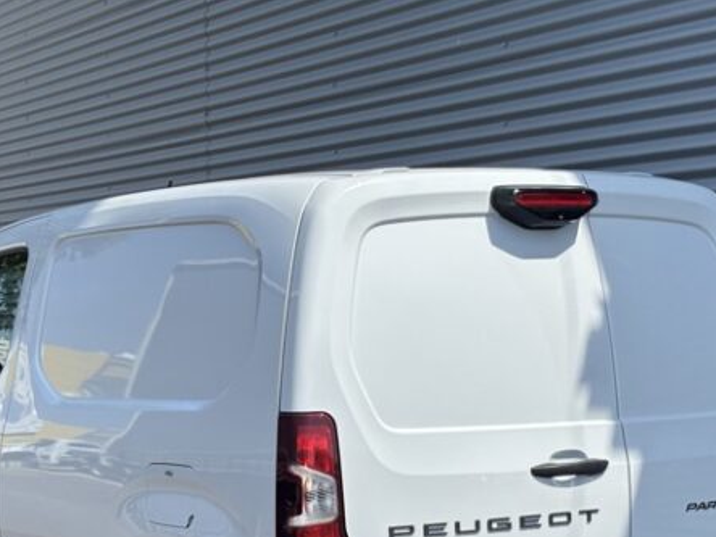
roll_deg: +0.6
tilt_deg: -5.3
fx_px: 1862
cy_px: 458
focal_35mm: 90
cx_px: 345
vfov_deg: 16.3
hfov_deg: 21.8
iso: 40
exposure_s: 1/3205
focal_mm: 5.96
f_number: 1.6
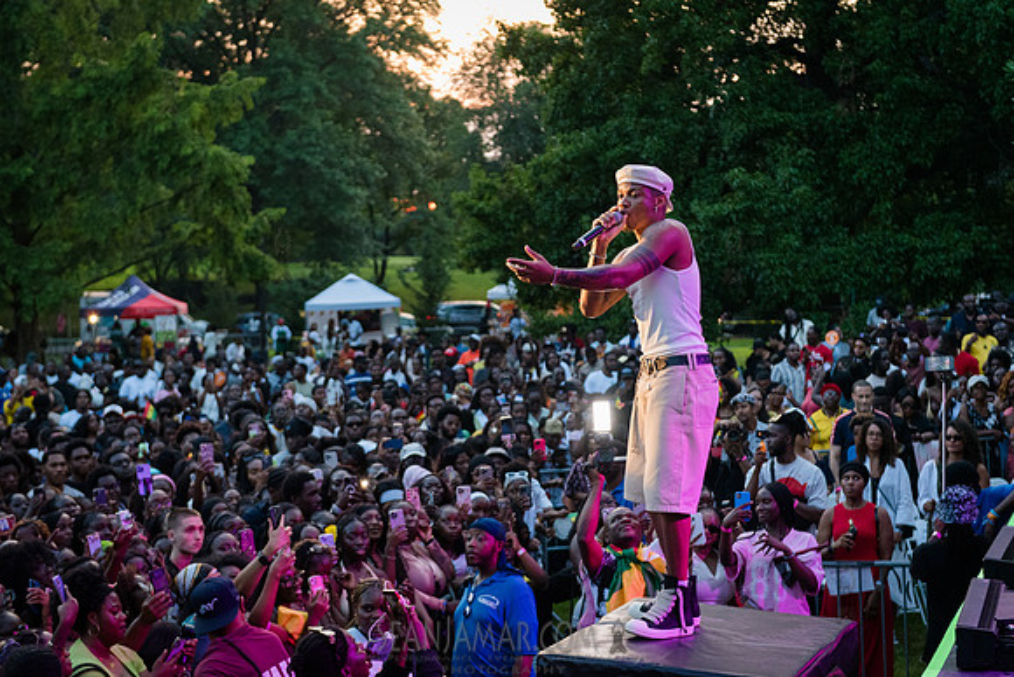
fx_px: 1972
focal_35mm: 70
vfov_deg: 19.5
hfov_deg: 28.8
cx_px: 507
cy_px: 338
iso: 4000
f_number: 3.5
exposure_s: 1/500
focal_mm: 70
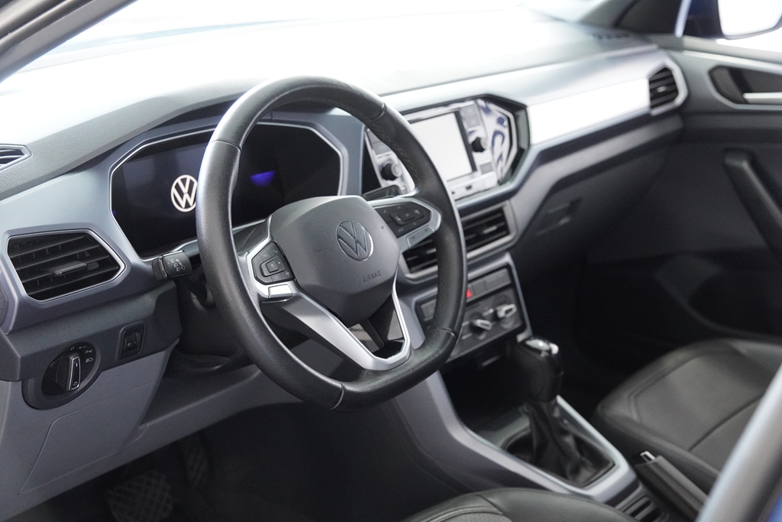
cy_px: 261
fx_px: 1173
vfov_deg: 25.1
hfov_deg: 36.9
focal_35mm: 54
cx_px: 391
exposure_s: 1/160
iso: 4000
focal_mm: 36
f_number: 2.8
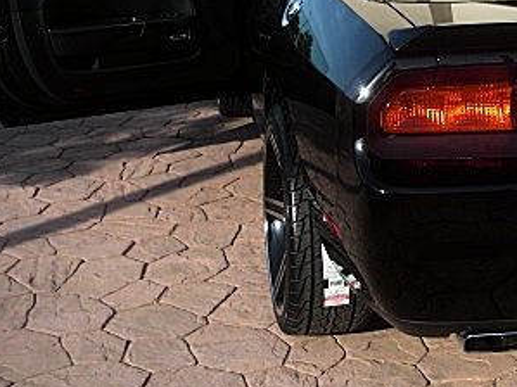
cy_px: 50
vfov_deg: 18.8
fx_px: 1150
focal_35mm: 77
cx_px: 493
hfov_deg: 24.4
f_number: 2.8
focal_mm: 6.3
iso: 50
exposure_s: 1/320
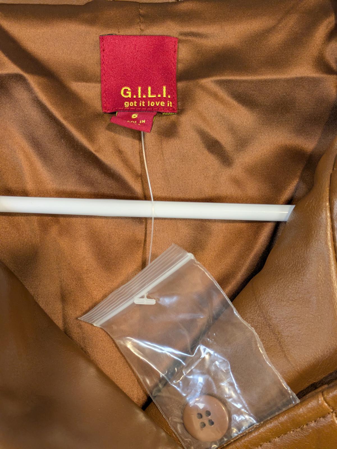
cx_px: 168
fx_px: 662
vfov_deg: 37.5
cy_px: 224
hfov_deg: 28.6
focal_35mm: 51
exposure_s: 1/60
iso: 142
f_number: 1.89
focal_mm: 5.43
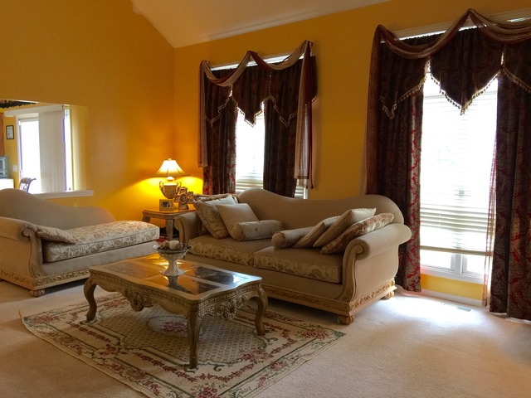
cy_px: 199
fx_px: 445
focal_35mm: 29
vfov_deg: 48.2
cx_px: 266
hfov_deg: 61.7
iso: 40
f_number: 2.2
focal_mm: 4.15
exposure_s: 1/15
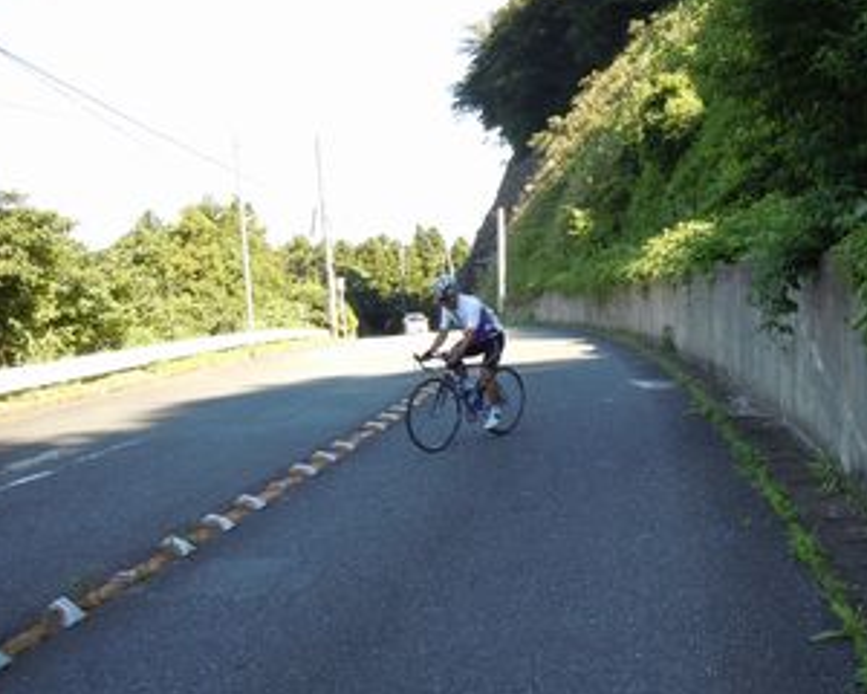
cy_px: 347
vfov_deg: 34.9
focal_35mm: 43
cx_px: 543
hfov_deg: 42.6
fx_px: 1103
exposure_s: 1/100
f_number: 4
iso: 100
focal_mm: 5.9
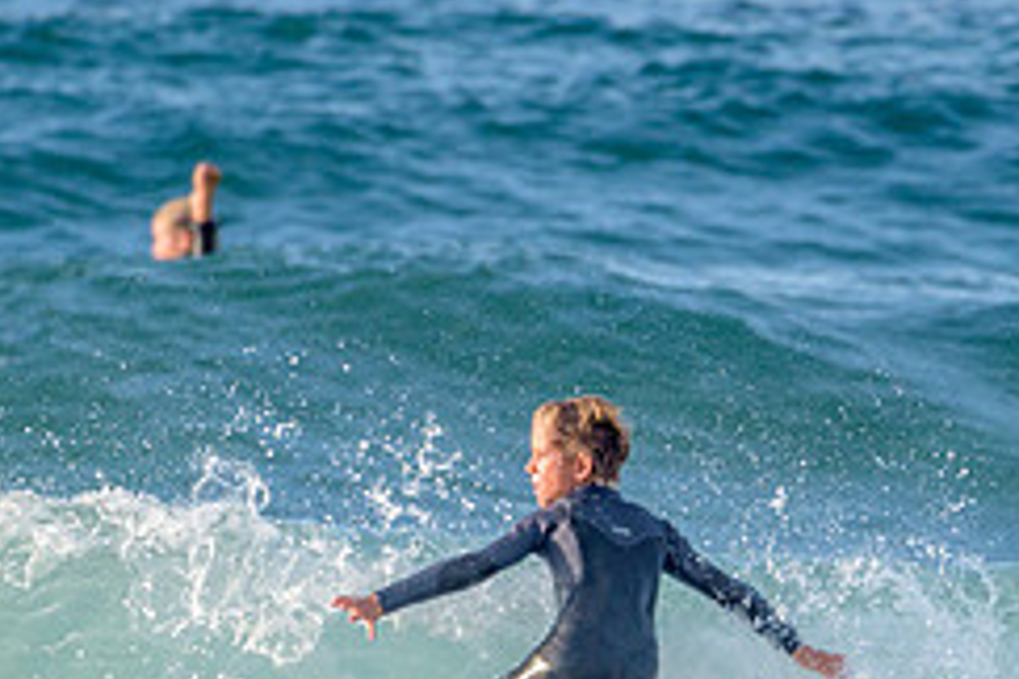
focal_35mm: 1461
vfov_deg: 0.9
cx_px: 673
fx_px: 41351
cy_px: 802
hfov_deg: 1.4
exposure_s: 1/1250
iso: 400
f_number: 5.6
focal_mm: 500
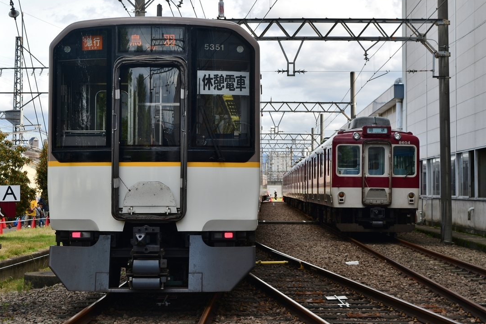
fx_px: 1040
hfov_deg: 26.3
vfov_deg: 17.7
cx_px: 245
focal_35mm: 77
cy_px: 146
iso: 100
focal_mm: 46
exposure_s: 1/80
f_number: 10
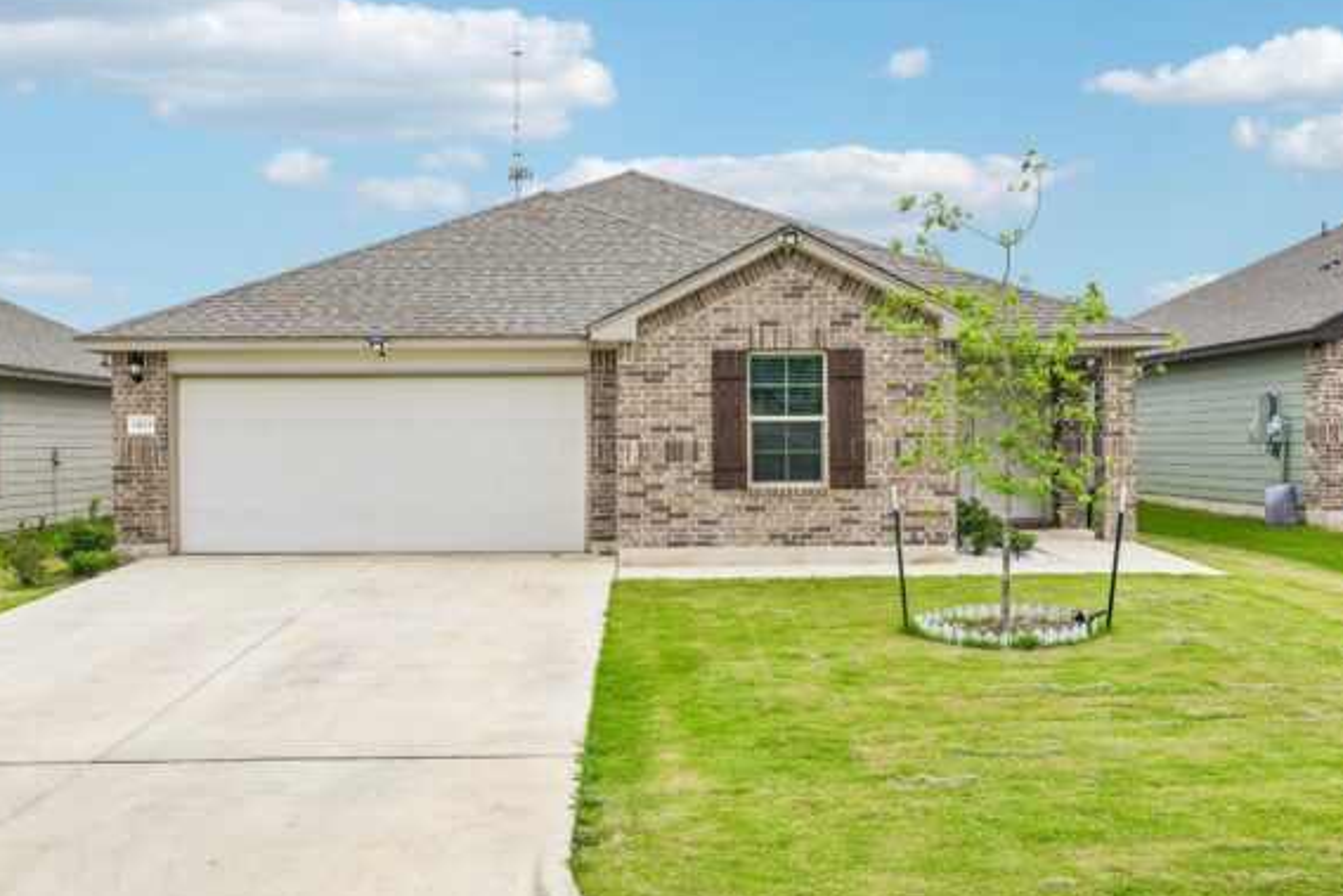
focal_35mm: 38
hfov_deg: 50.7
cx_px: 650
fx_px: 1418
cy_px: 437
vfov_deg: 35.1
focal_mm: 24
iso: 100
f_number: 6.7
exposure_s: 1/250
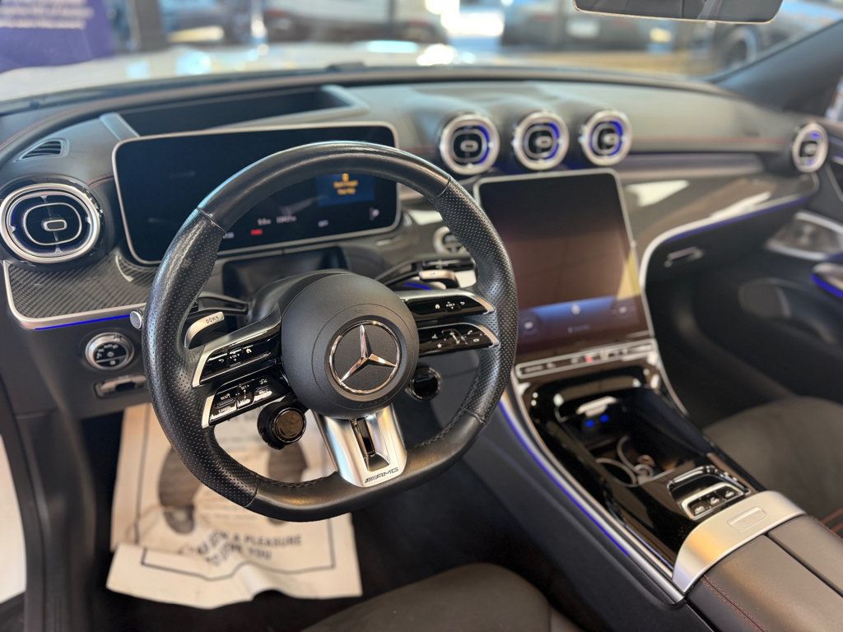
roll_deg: -4.0
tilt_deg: -32.1
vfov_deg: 56.8
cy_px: 316
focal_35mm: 24
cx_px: 422
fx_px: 584
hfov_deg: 71.6
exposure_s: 1/60
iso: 250
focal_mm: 6.76
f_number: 1.78
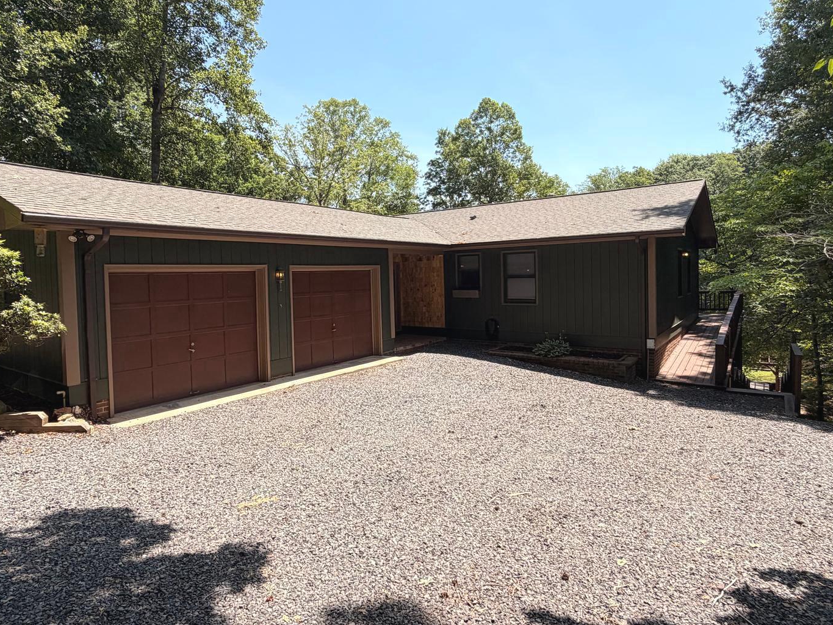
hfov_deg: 78.9
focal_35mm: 21
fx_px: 505
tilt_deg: -2.0
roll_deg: +2.0
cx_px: 393
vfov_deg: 63.4
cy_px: 293
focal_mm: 2.22
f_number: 2.2
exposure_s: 1/770
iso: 32
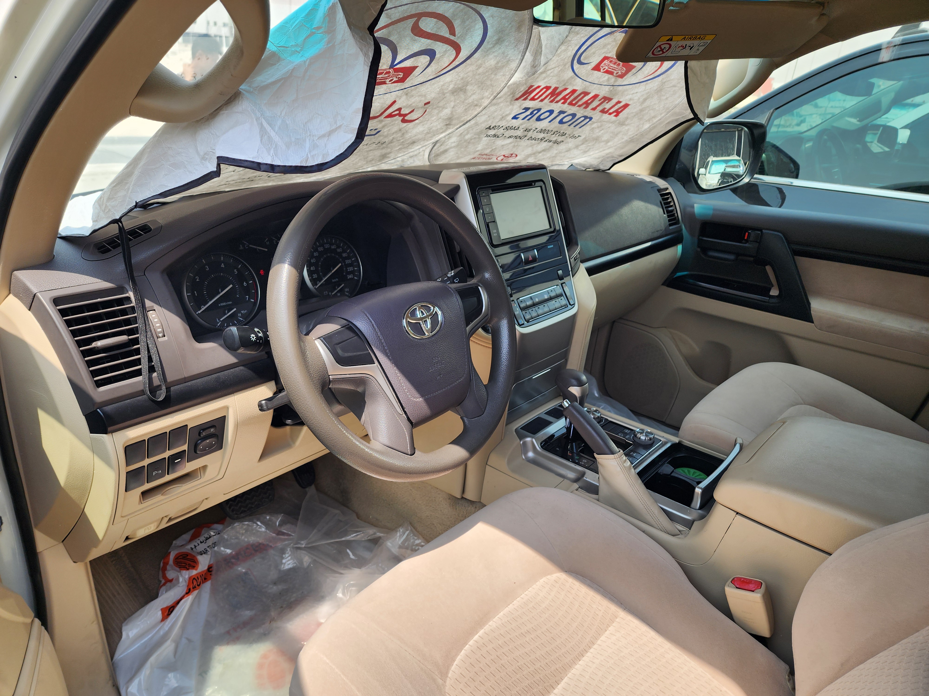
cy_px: 348
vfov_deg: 58.9
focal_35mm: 23
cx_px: 464
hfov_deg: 73.9
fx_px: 617
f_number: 1.8
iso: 12
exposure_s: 1/433
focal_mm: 6.4
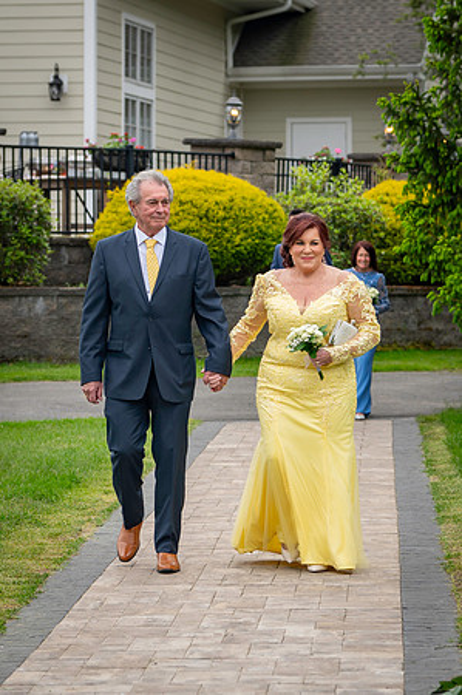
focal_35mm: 159
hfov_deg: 8.6
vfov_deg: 12.9
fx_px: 3074
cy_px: 264
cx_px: 331
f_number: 4
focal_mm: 80
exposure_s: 1/1250
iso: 400
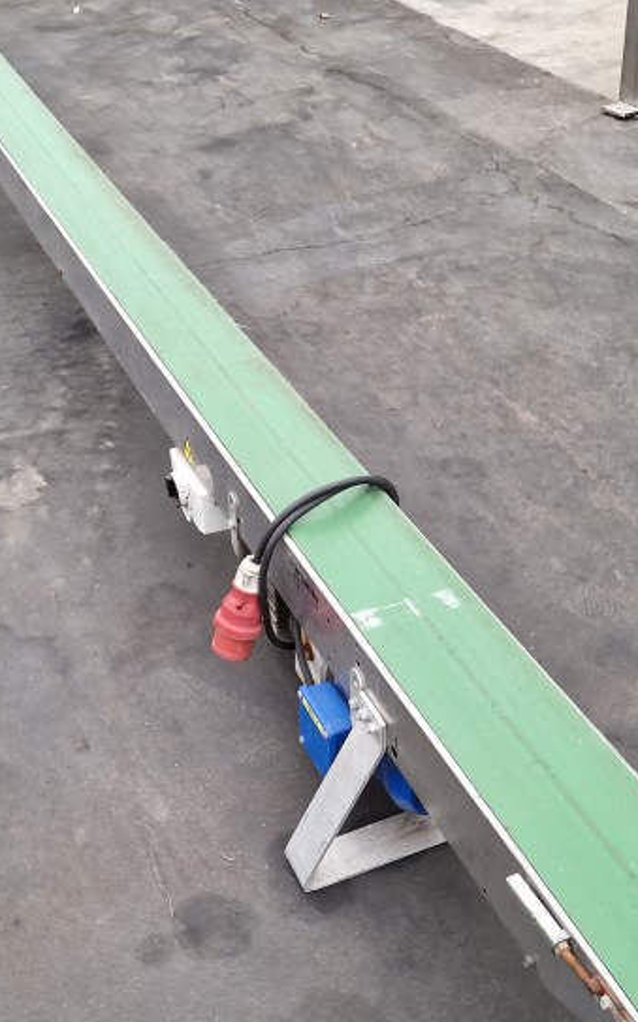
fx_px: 1281
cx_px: 295
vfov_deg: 43.3
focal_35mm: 46
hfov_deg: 28.0
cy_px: 600
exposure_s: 1/100
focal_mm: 5.4
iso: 125
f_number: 1.8
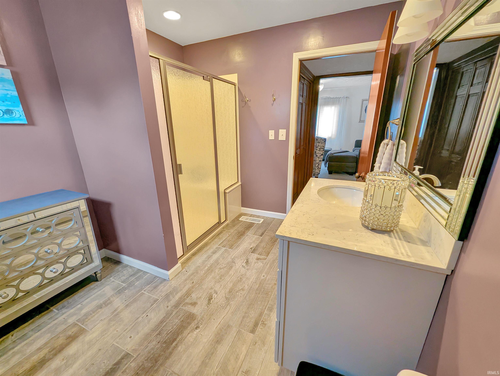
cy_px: 188
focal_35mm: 13
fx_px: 188
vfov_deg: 90.1
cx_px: 250
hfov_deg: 106.1
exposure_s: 1/60
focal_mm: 1.95
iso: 171
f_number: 2.2
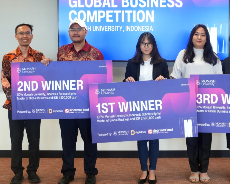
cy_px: 72
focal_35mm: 63
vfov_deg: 24.2
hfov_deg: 29.8
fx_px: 429
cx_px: 151
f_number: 4.5
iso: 400
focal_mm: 24
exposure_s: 1/40
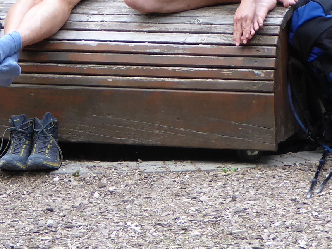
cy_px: -6
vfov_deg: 5.8
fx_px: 2436
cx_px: 98
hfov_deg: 7.8
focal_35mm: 254
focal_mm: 14.1
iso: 200
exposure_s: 1/60
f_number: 4.7
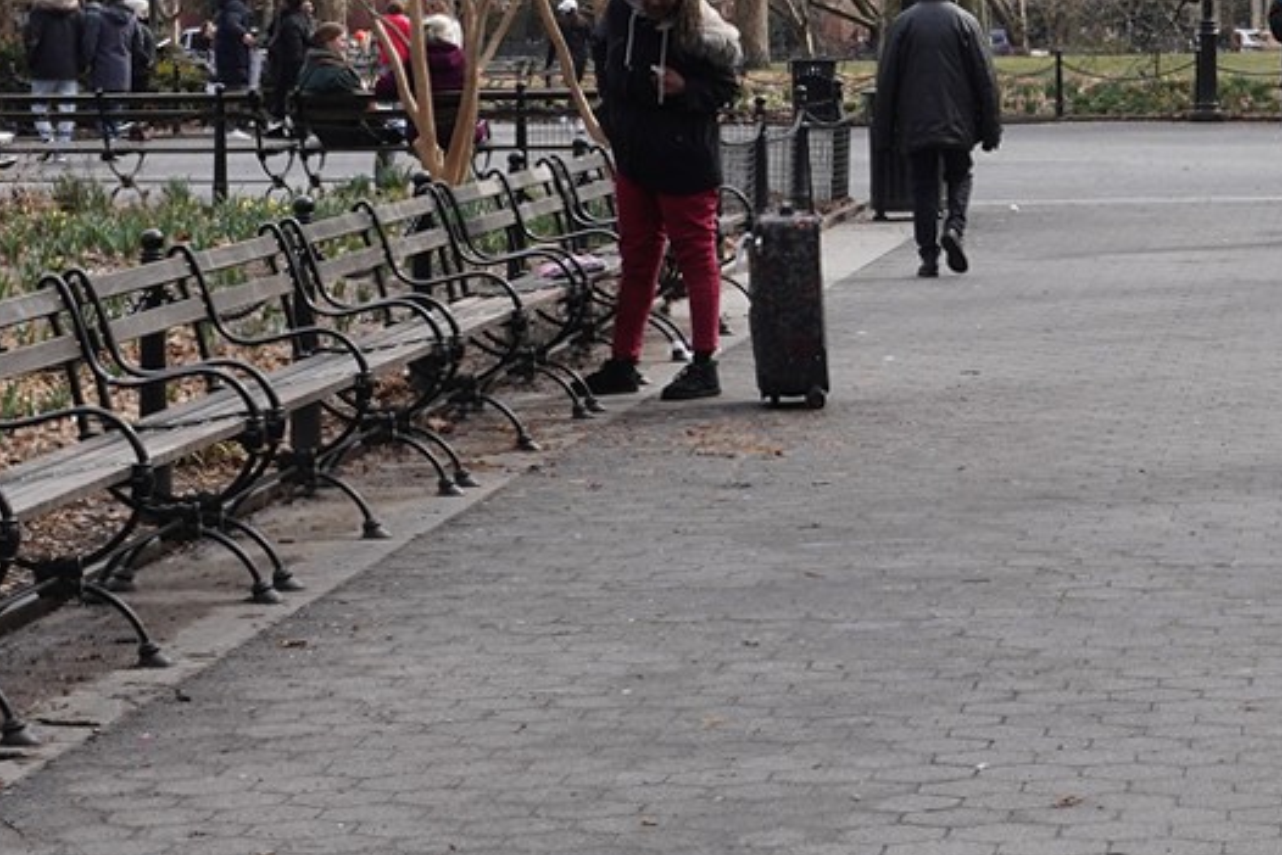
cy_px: -407
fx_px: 4880
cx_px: 1387
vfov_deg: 9.7
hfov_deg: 14.6
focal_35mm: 137
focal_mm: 36
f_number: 16
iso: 400
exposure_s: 1/100
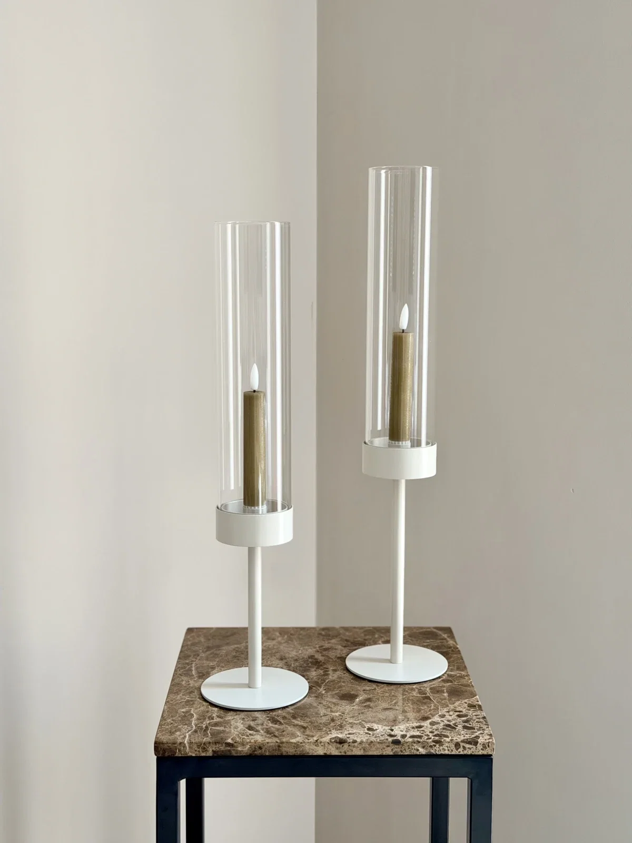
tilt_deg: -10.4
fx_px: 1168
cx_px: 316
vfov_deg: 39.7
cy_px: 422
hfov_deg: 30.3
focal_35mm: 48
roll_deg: -0.2
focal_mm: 6.76
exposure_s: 1/60
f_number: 1.78
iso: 100
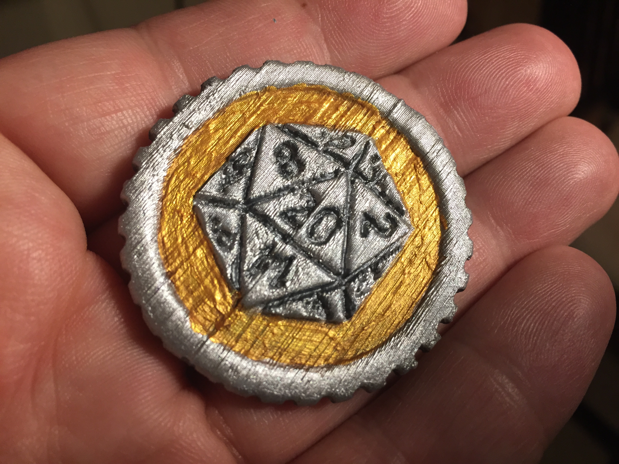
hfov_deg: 61.7
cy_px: 232
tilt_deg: -46.1
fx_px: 519
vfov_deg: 48.2
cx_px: 310
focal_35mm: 29
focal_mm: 4.15
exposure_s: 1/30
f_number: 2.2
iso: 50
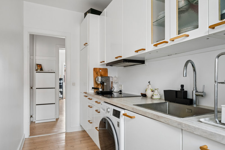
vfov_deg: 57.2
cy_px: 75
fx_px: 137
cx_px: 112
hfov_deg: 78.6
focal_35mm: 22
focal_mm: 22
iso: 400
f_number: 6.3
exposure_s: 1/50
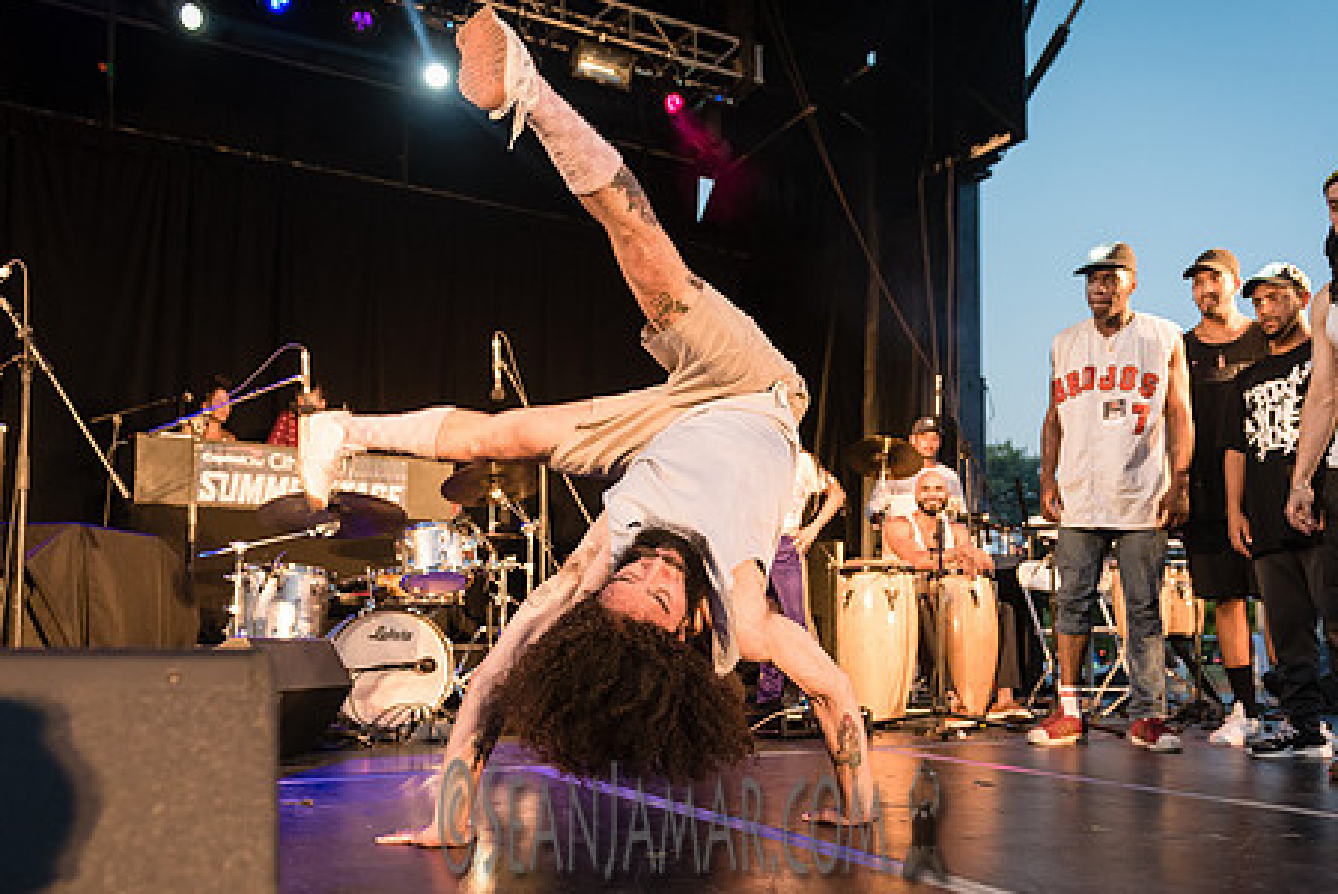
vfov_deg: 42.2
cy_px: 541
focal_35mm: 31
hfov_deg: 60.2
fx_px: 1153
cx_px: 700
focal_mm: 24
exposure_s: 1/320
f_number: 3.5
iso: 2000
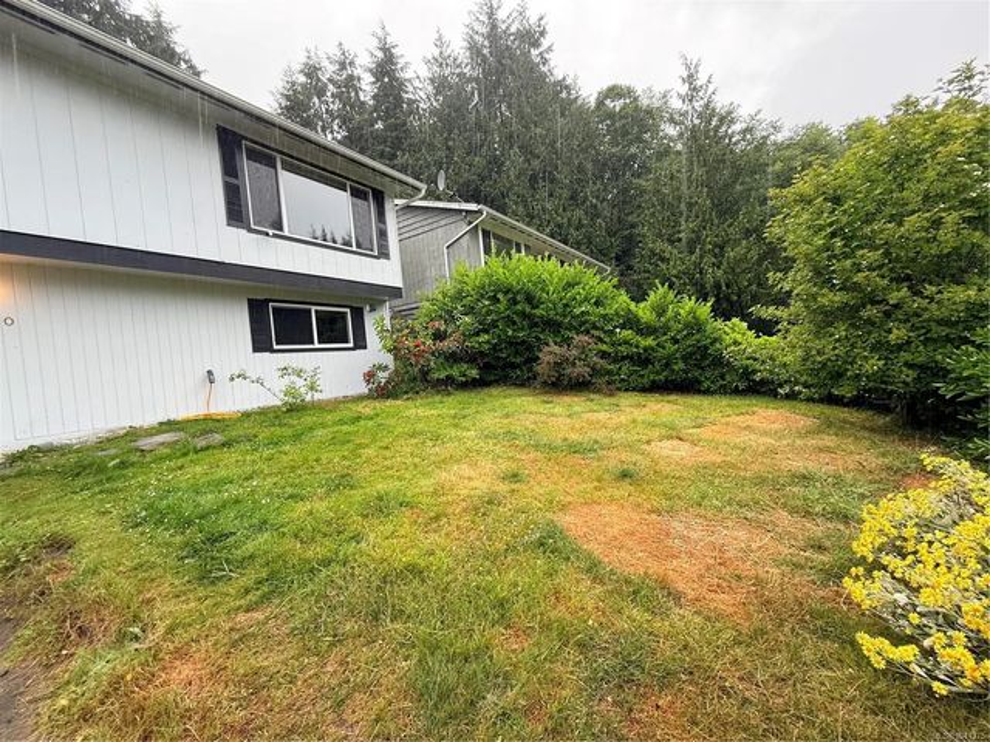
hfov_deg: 102.1
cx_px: 495
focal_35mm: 14
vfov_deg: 85.7
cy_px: 371
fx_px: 400
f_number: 2.2
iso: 64
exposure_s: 1/99
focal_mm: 2.22
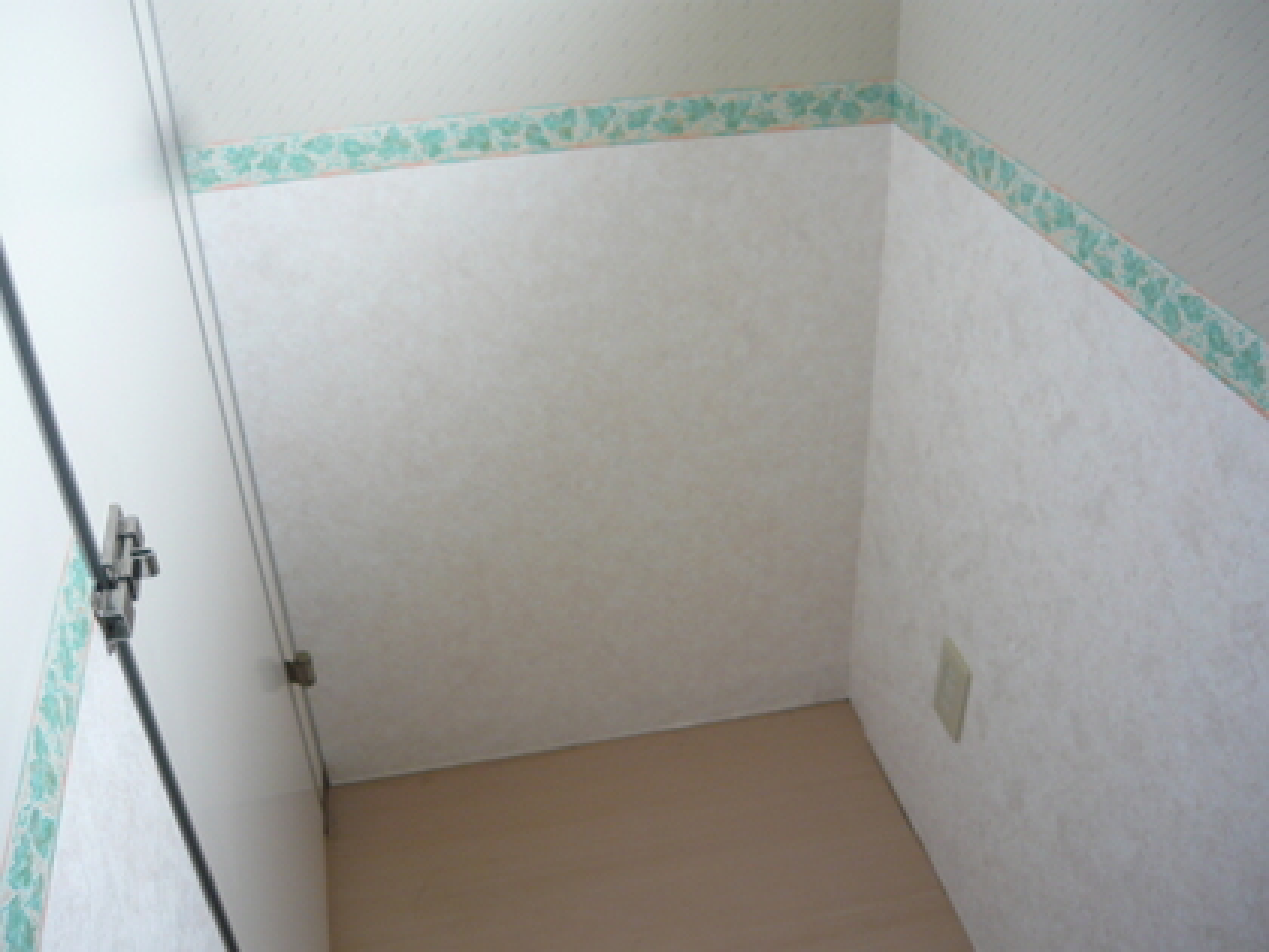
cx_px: 634
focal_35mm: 33
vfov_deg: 42.9
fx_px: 1210
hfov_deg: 55.4
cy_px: 476
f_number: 2.8
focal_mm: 5.5
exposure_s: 1/30
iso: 125
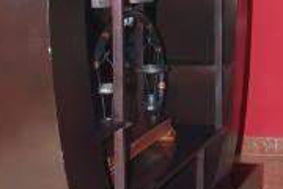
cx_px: 105
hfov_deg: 17.0
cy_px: 68
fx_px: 943
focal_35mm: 120
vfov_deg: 11.4
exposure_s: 1/60
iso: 360
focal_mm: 24
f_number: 4
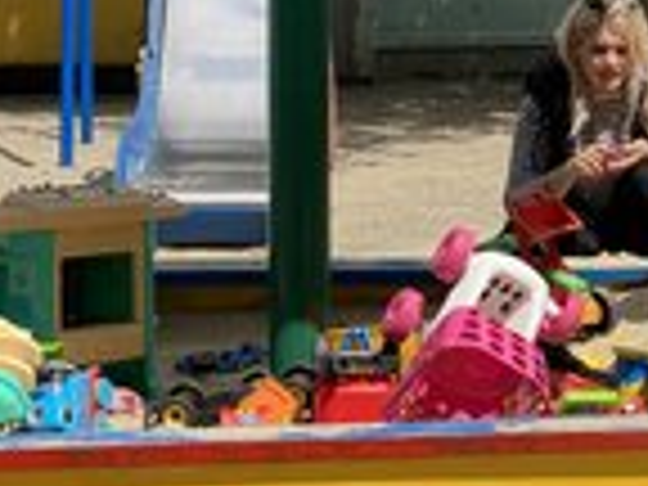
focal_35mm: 144
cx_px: 747
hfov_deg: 13.4
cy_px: 90
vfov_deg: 10.3
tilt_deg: -3.9
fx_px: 2696
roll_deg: +0.0
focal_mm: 6
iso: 20
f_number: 2
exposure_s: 1/1916
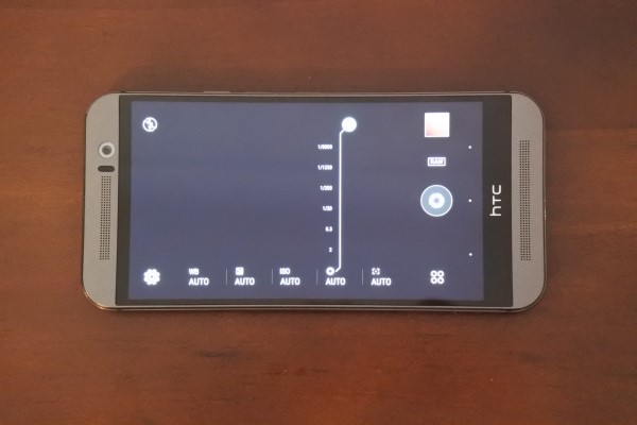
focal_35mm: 81
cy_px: 212
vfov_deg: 16.9
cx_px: 318
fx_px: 1433
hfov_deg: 25.1
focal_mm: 30
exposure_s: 1/20
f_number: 5.6
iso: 6400
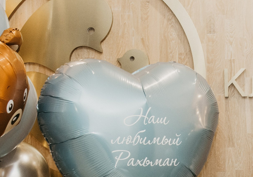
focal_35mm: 112
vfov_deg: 12.0
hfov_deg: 17.5
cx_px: 256
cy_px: 277
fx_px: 799
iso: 640
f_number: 4
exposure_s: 1/160
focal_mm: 30
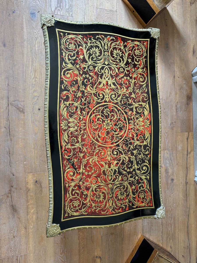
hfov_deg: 56.8
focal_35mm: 24
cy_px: 132
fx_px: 182
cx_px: 98
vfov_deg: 71.6
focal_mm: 6.76
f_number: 1.78
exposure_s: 1/120
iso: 200
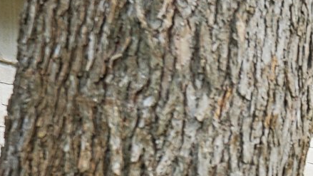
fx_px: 1419
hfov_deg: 11.1
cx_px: 685
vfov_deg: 6.9
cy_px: 320
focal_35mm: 171
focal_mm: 35
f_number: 8
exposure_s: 1/50
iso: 200
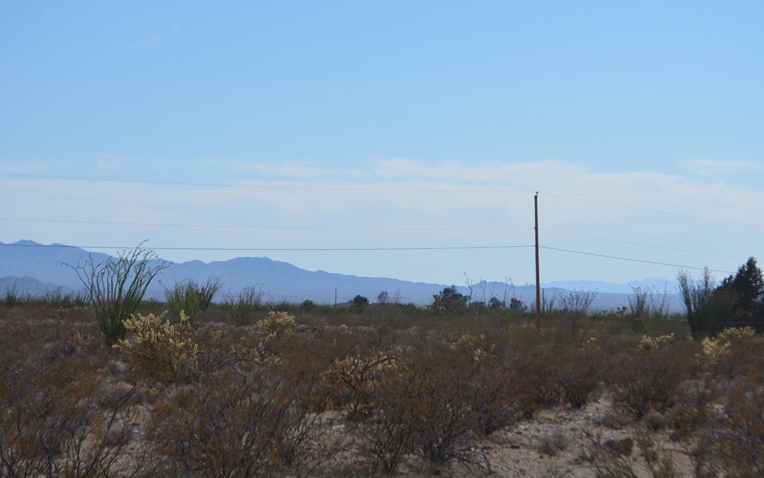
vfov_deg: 14.6
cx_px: 390
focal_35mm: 90
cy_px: 261
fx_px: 1865
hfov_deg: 23.2
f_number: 8
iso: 400
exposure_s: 1/2000
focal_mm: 55
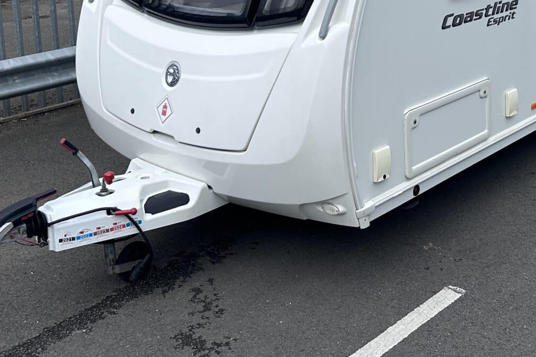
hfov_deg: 38.4
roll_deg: +1.2
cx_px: 366
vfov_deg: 24.7
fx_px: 759
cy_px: -37
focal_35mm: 51
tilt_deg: -7.6
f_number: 1.78
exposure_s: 1/5000
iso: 80
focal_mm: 6.86
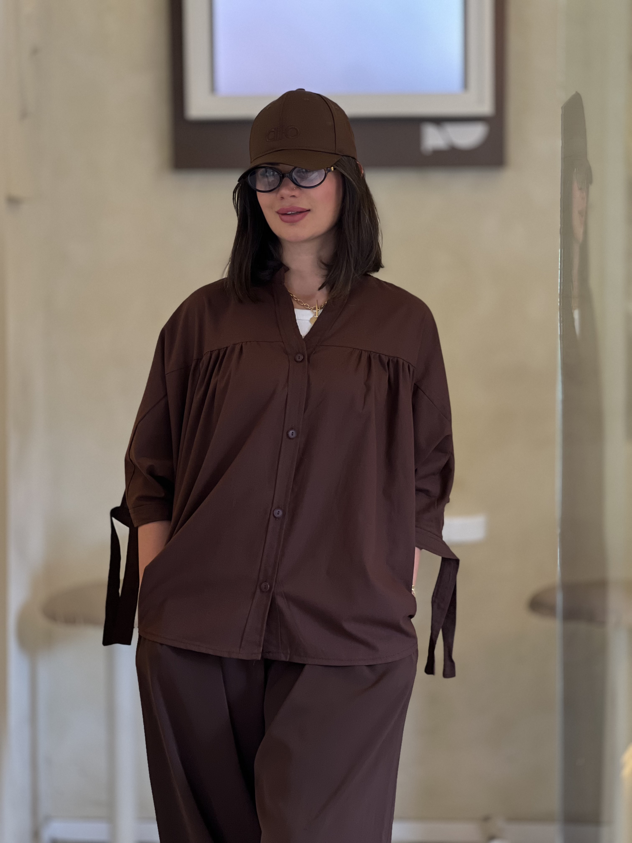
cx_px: 316
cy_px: 422
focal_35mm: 77
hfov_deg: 19.1
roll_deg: -0.9
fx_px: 1874
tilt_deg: -2.5
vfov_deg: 25.3
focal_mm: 9
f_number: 2.8
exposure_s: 1/33
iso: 250
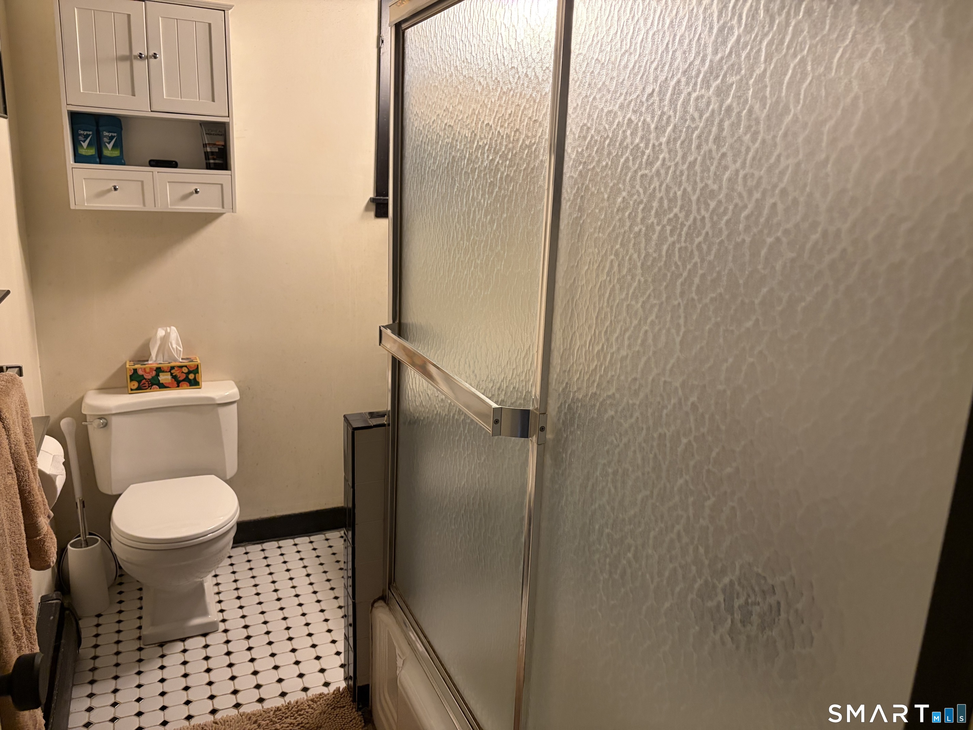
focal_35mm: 26
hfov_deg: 67.3
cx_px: 486
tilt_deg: -12.8
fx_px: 731
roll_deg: -1.9
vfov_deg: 53.1
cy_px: 365
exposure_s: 1/60
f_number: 1.6
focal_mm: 5.96
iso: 250
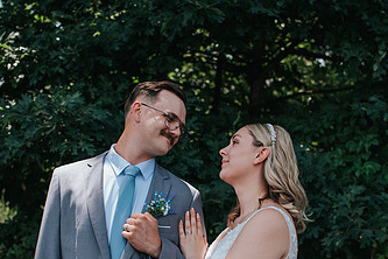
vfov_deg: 21.8
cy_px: 225
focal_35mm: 61
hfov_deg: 32.9
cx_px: 195
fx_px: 657
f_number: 2.8
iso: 110
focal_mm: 35
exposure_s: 1/500
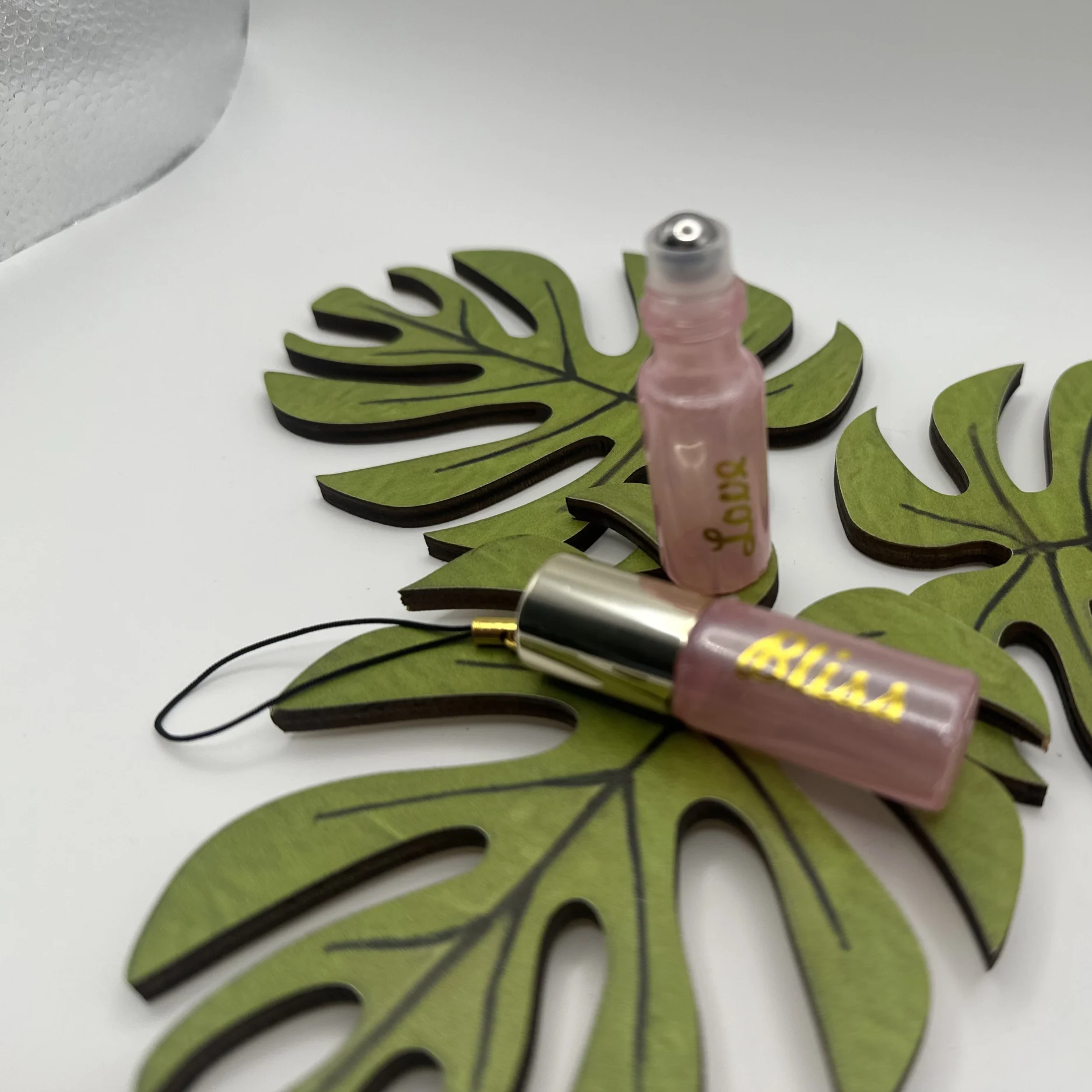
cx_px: 737
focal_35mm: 29
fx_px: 1035
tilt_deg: -41.8
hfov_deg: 54.4
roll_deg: +1.1
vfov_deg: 55.6
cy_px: 537
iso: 80
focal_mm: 6.86
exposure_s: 1/379
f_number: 1.78
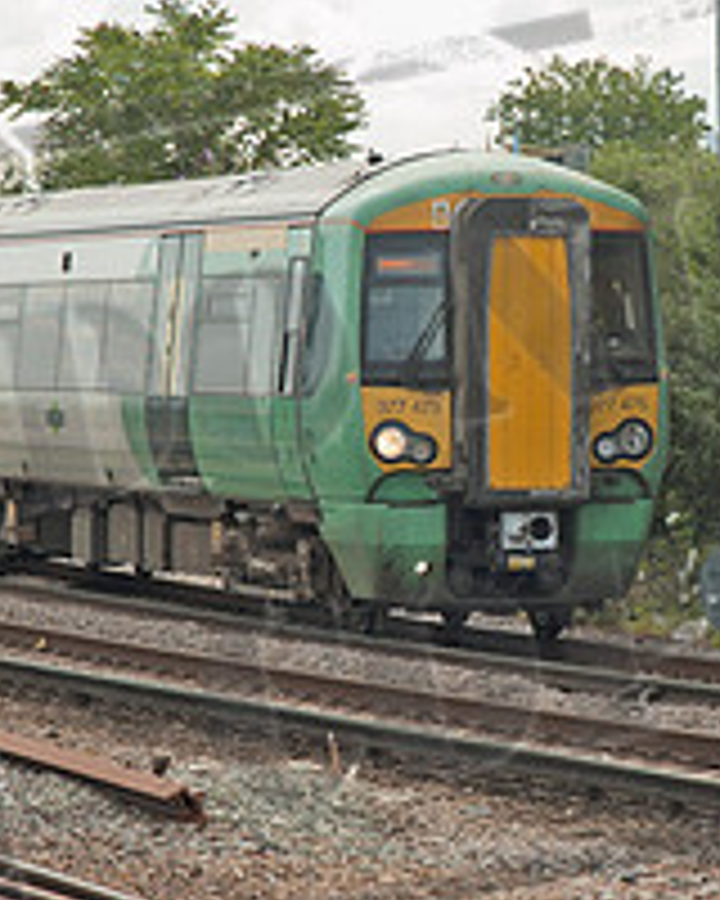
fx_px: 6739
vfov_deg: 7.6
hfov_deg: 6.1
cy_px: 472
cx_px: 500
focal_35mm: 253
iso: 200
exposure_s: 1/400
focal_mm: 62
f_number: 5
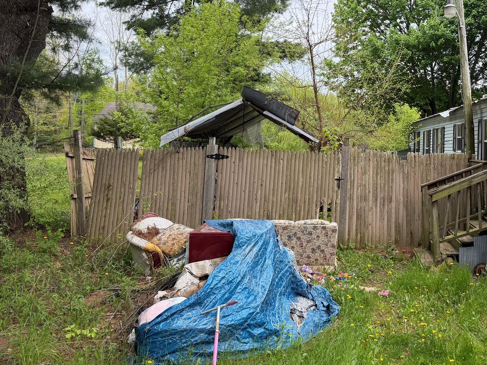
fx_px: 507
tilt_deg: +2.6
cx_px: 361
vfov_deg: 39.1
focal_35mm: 36
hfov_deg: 49.4
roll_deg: -1.8
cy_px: 115
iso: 100
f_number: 1.78
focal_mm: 6.76
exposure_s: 1/1385
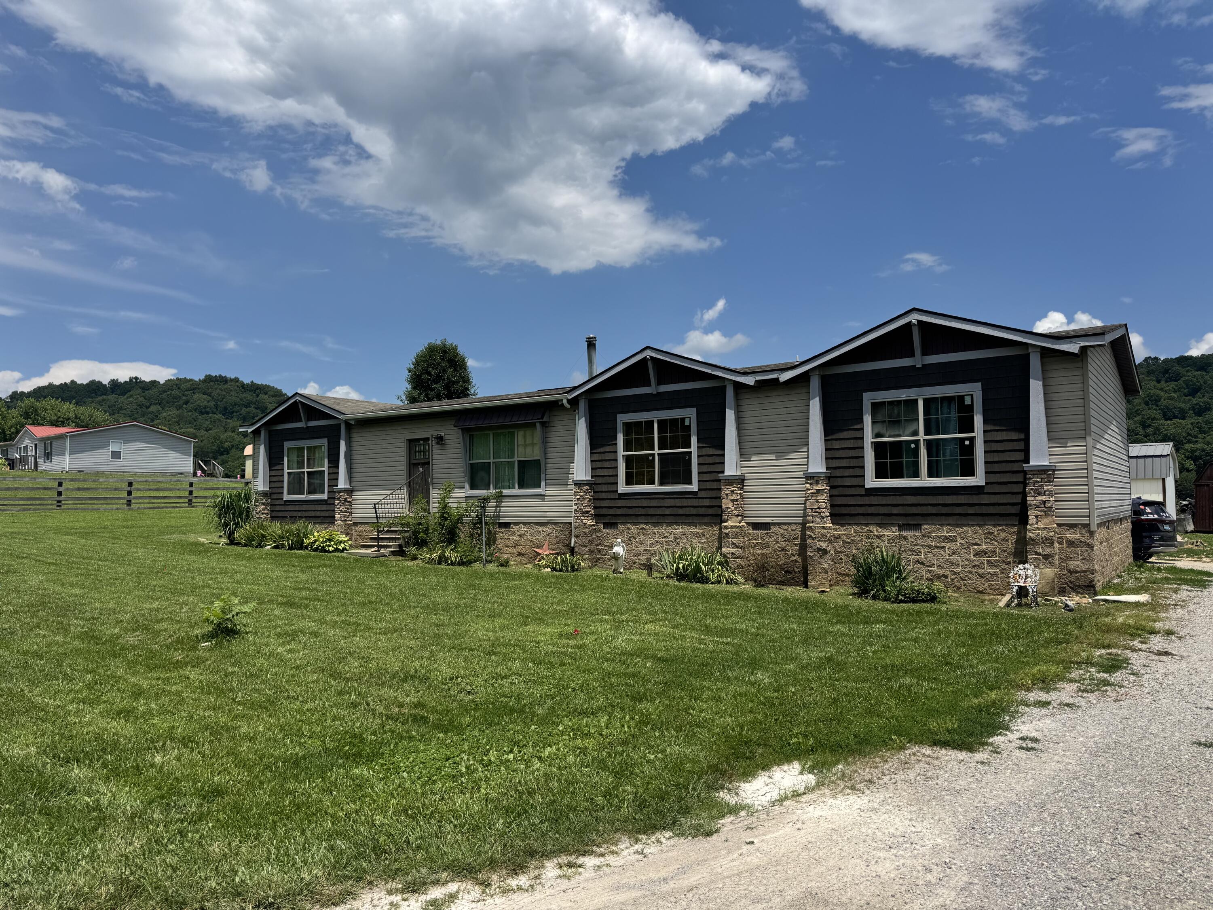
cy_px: 455
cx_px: 606
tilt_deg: +2.4
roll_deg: +0.3
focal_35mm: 24
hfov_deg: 71.6
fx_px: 841
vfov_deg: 56.8
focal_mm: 6.76
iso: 80
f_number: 1.78
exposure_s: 1/7937
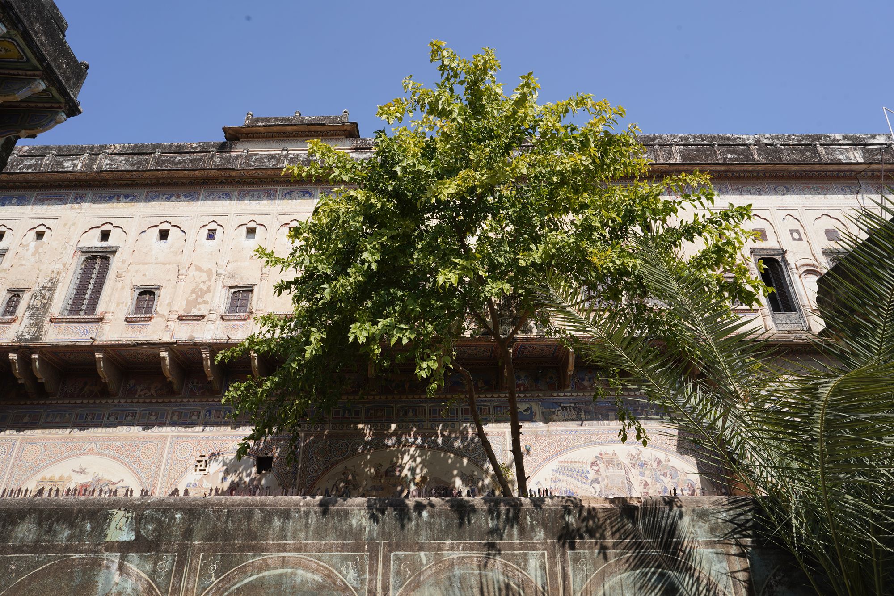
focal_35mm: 24
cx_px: 447
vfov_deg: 53.1
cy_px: 298
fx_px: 596
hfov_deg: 73.7
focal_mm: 24
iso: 100
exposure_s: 1/100
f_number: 14
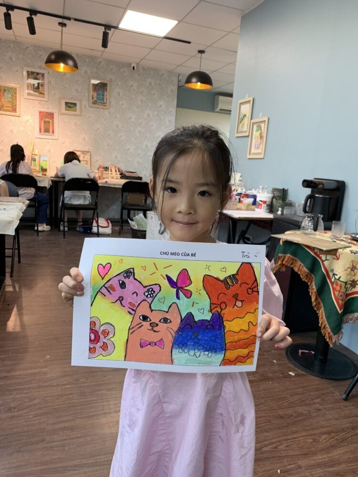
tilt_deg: -10.8
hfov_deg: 53.1
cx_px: 179
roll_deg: -4.9
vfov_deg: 67.3
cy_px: 238
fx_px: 359
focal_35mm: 26
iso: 80
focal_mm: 4.25
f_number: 1.8
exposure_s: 1/100
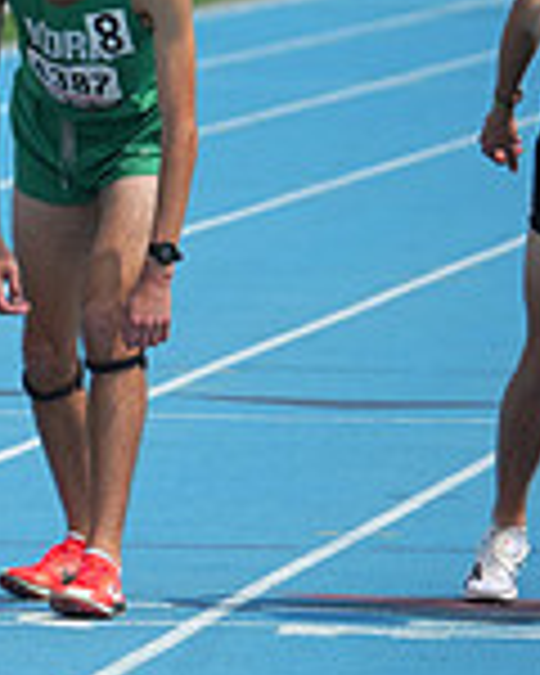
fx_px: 18139
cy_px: 164
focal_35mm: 908
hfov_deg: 1.7
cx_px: -734
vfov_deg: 2.1
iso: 500
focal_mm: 250
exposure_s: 1/3200
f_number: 5.6
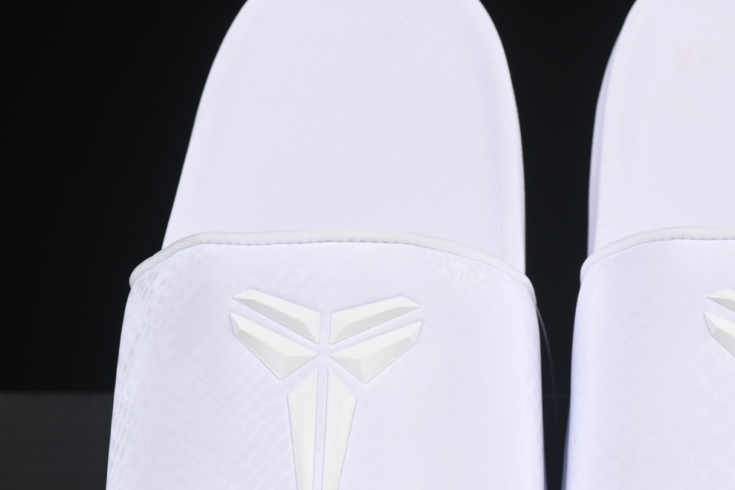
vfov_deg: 7.9
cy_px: 500
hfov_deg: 11.9
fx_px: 3511
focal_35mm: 172
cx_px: 524
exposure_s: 1/100
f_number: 8
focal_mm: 50
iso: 160
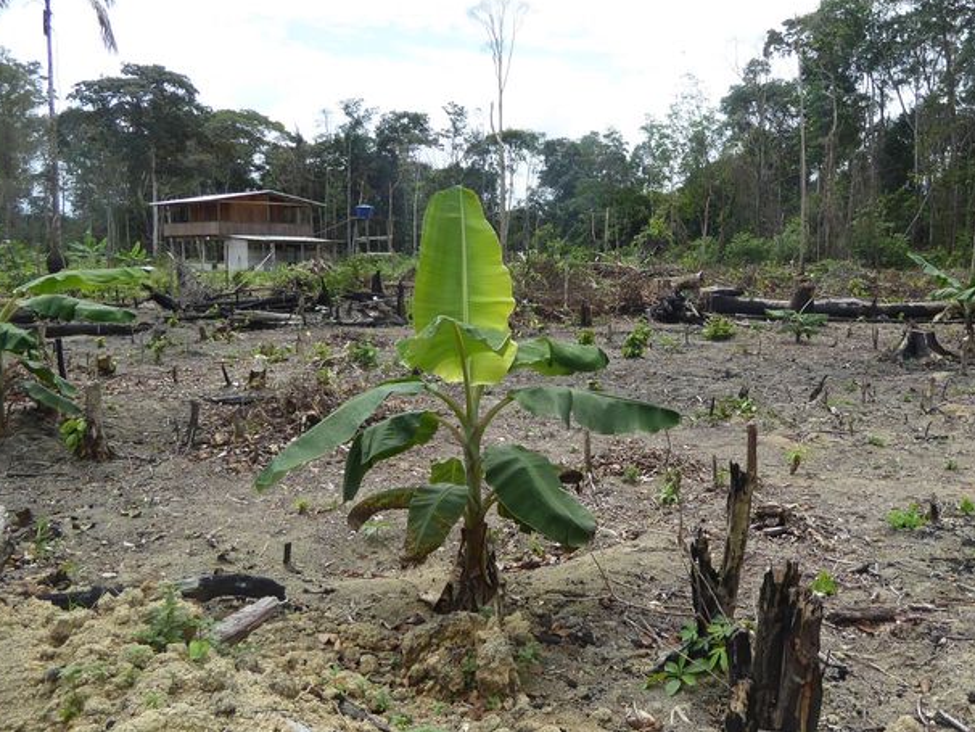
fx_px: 930
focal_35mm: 33
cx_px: 621
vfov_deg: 43.0
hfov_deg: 54.6
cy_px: 343
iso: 80
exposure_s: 1/640
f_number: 3.3
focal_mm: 4.3
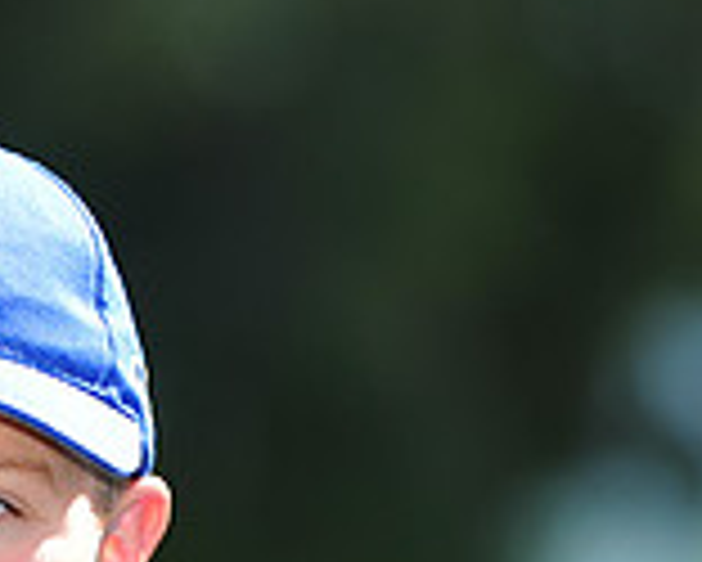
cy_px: 796
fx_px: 14532
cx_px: -153
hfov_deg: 2.8
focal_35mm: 699
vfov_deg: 2.2
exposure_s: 1/500
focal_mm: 200
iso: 200
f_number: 4.5
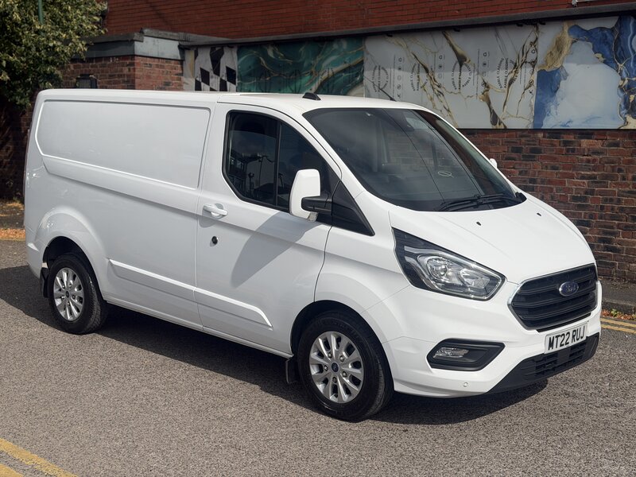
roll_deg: -1.7
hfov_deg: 39.7
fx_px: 882
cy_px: 238
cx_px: 318
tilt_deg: -6.2
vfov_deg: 30.3
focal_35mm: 48
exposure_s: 1/11364
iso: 64
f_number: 1.78
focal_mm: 6.76
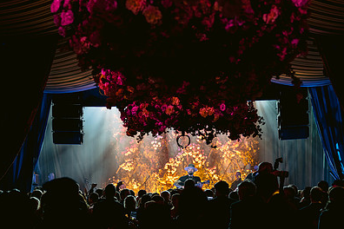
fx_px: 774
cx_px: 165
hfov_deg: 25.1
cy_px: 114
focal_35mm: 81
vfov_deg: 16.9
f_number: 2.5
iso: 800
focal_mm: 50
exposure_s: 1/160
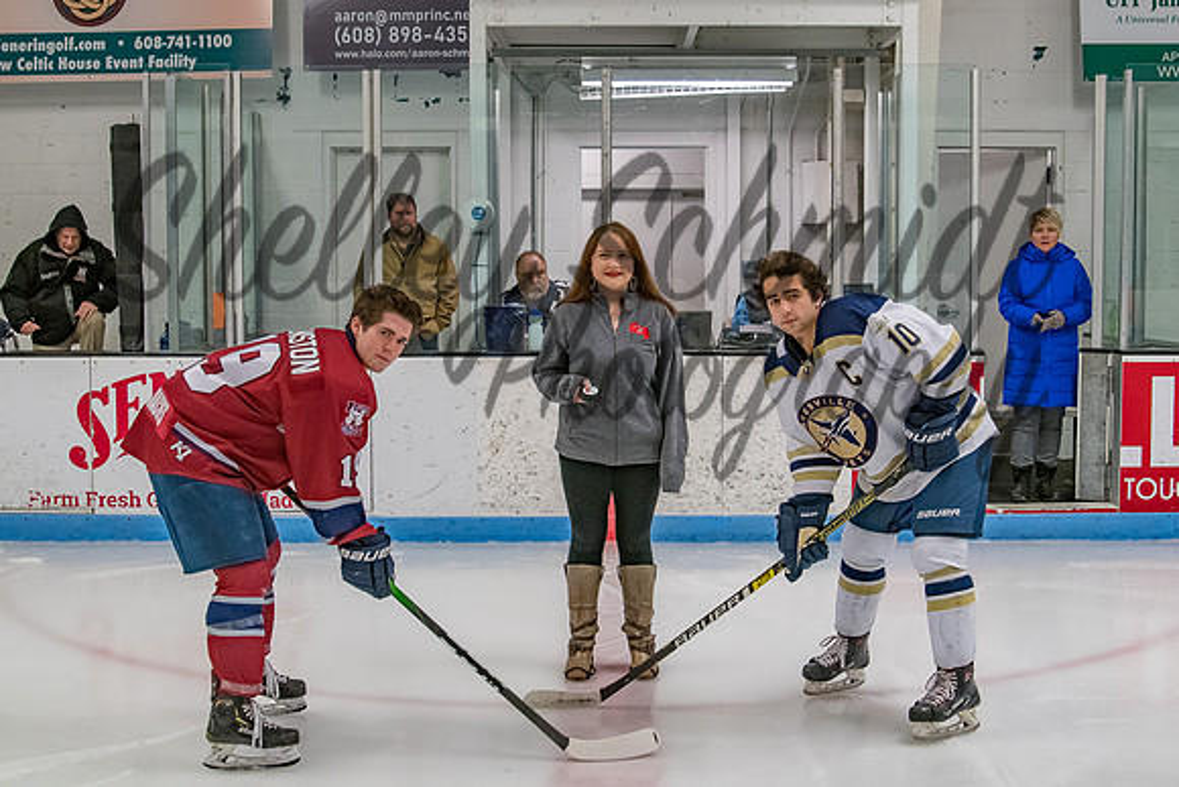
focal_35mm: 47
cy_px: 355
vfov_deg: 28.8
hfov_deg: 42.1
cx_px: 615
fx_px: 1529
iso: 2000
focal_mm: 28
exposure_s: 1/250
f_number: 5
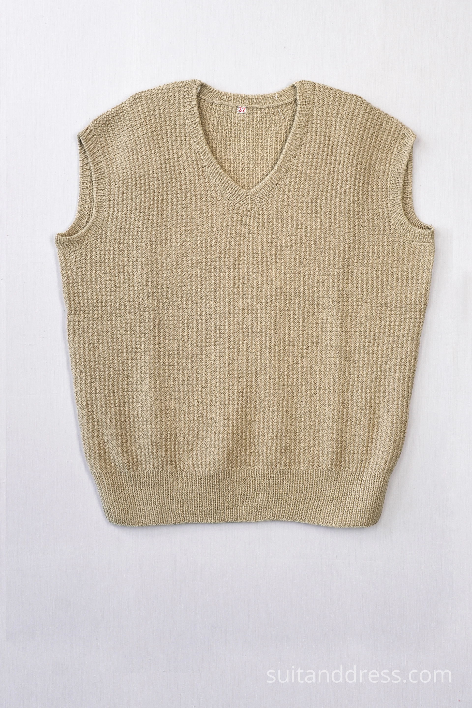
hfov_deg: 28.1
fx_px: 944
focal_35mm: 48
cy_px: 354
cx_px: 236
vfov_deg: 41.1
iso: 320
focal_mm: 32
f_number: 7.1
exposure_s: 1/60
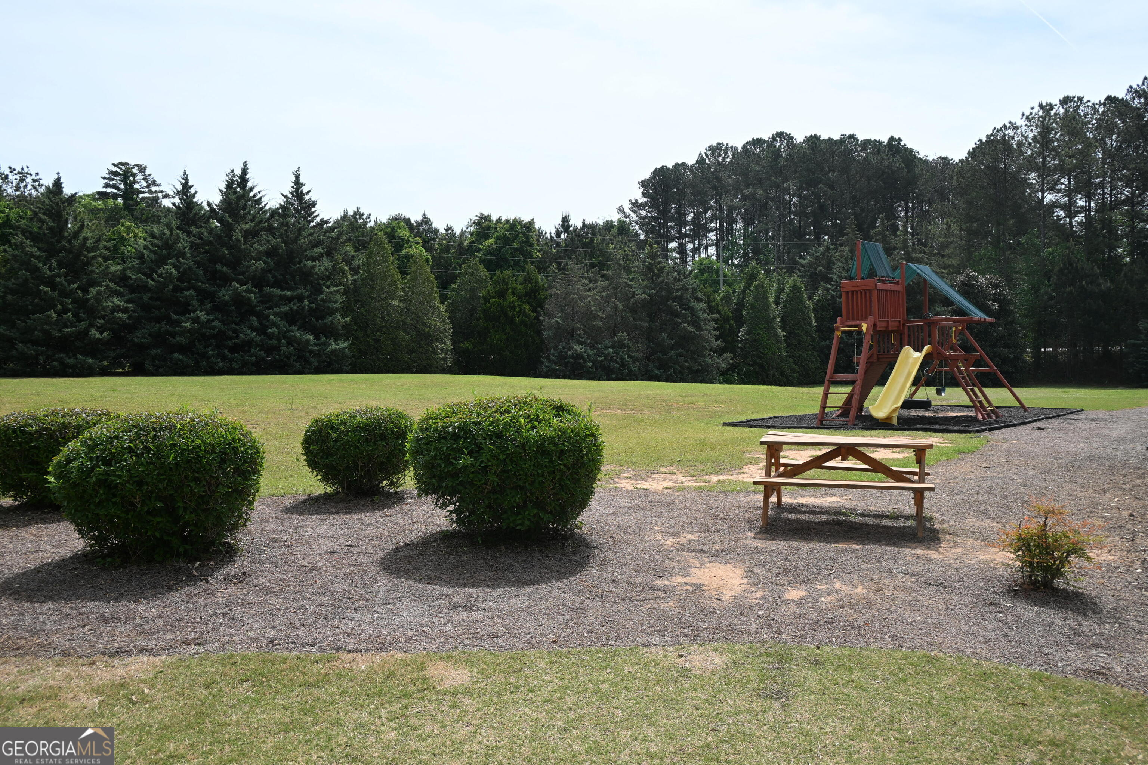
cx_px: 574
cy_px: 382
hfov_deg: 61.9
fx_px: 957
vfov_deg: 43.6
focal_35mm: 30
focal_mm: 20
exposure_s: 1/400
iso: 100
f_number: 7.1
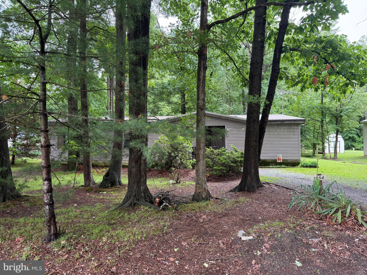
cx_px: 184
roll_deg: +0.4
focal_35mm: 24
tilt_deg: +1.3
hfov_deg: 71.6
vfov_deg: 56.8
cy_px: 138
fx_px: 254
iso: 100
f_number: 1.78
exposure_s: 1/134
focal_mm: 6.76
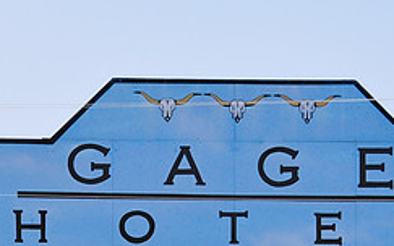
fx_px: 4105
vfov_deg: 3.4
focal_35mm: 382
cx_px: 240
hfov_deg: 5.5
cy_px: 303
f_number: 14
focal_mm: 105
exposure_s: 1/160
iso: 200
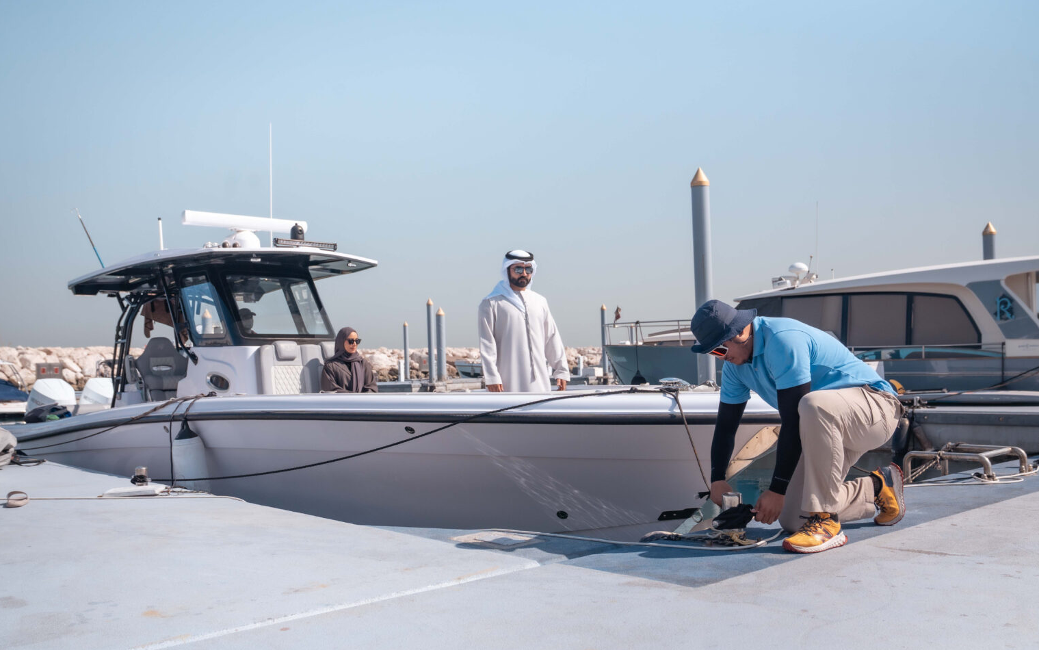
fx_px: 963
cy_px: 345
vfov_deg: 37.3
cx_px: 518
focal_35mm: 34
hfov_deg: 56.7
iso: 200
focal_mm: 33
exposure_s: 1/500
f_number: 5.6
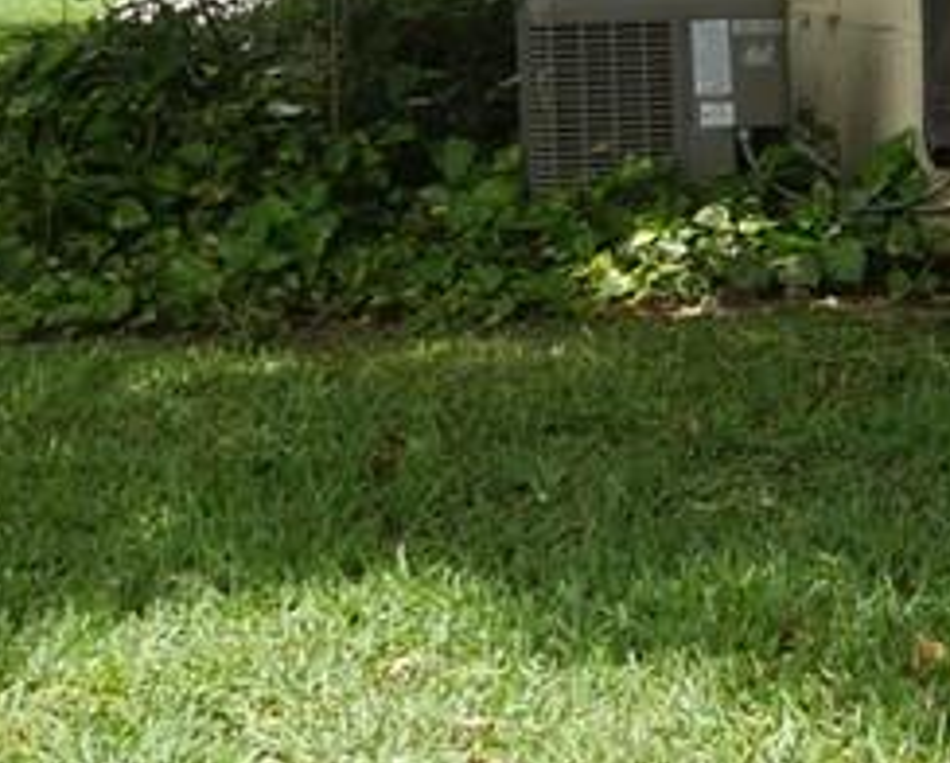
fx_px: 3239
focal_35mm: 115
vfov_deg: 13.3
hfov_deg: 14.4
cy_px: 51
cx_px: 1775
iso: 200
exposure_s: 1/160
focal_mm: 9
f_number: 8
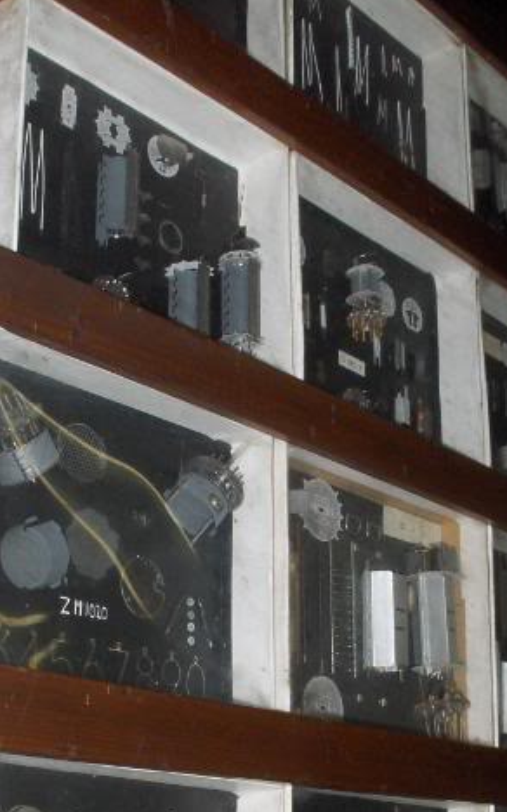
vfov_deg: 41.2
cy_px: 560
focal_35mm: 48
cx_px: 240
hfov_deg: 26.8
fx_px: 1062
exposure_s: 1/60
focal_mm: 5.8
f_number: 5.6
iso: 50
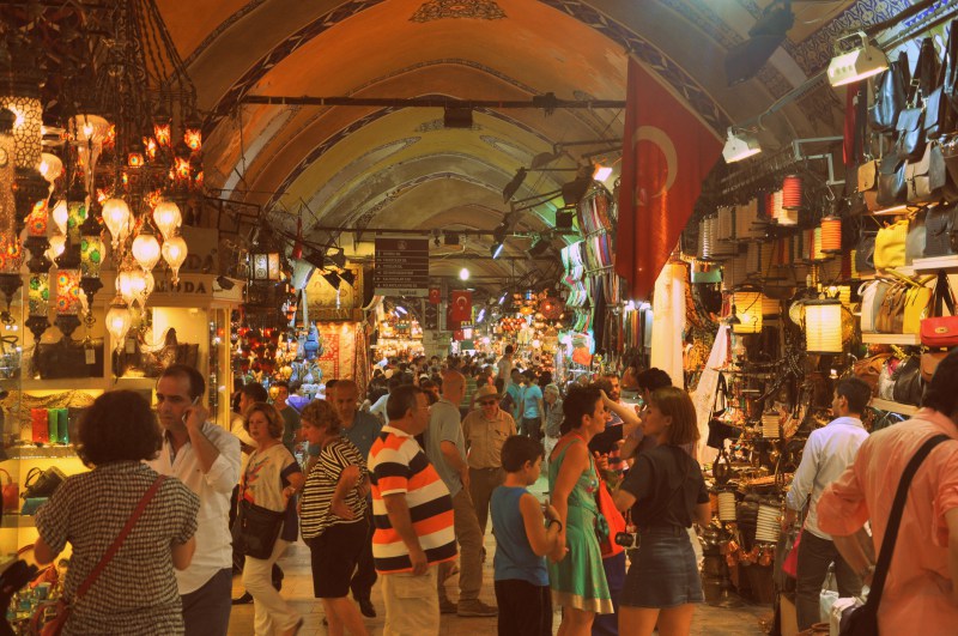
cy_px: 318
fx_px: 1515
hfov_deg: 35.1
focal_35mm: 57
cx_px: 479
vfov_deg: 23.7
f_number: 4.5
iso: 450
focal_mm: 38
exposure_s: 1/60
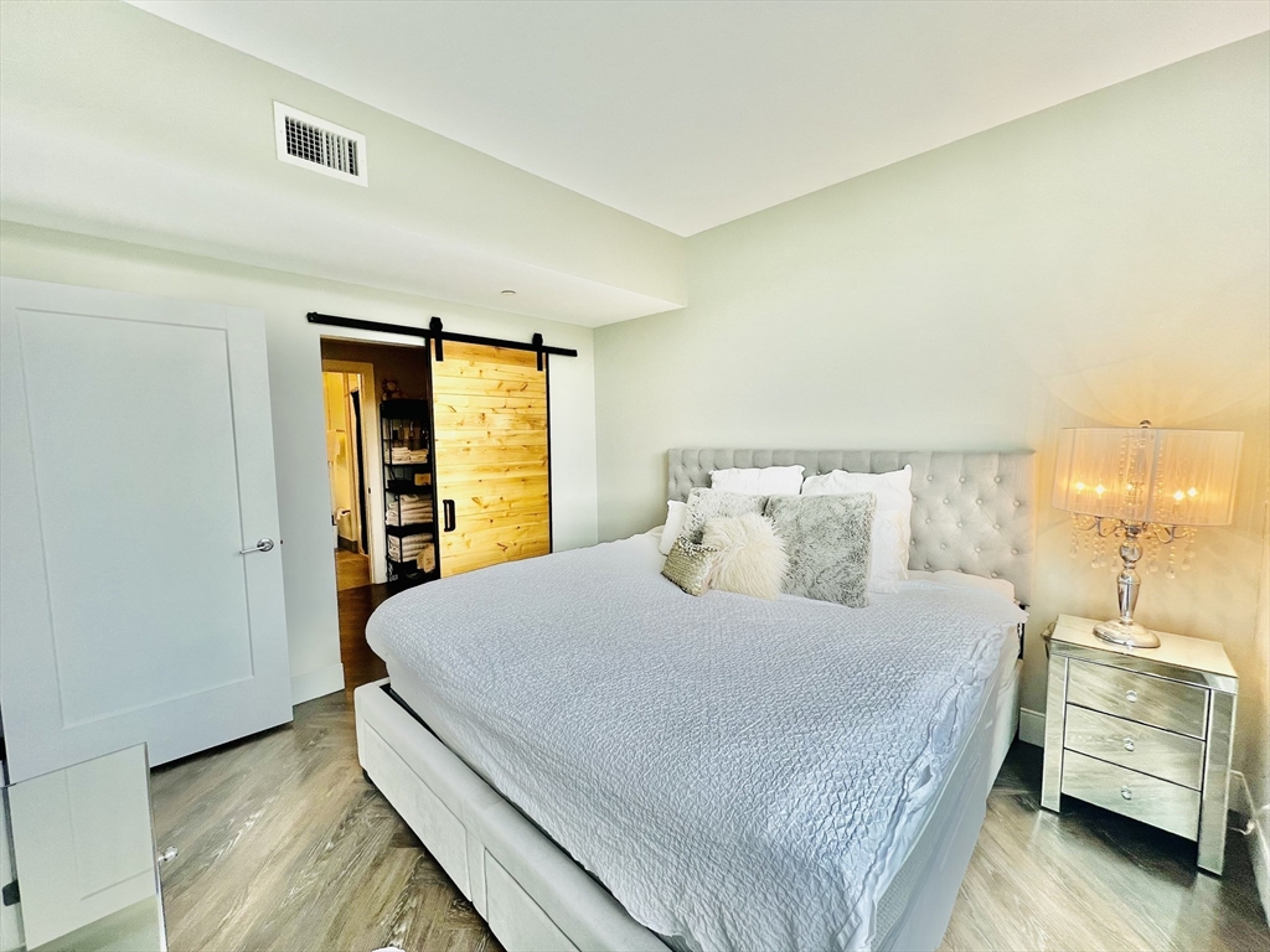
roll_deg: +1.1
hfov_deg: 106.2
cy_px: 476
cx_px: 635
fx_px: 477
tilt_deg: -4.2
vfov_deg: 89.9
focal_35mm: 13
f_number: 1.8
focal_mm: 1.57
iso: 64
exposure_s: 1/120
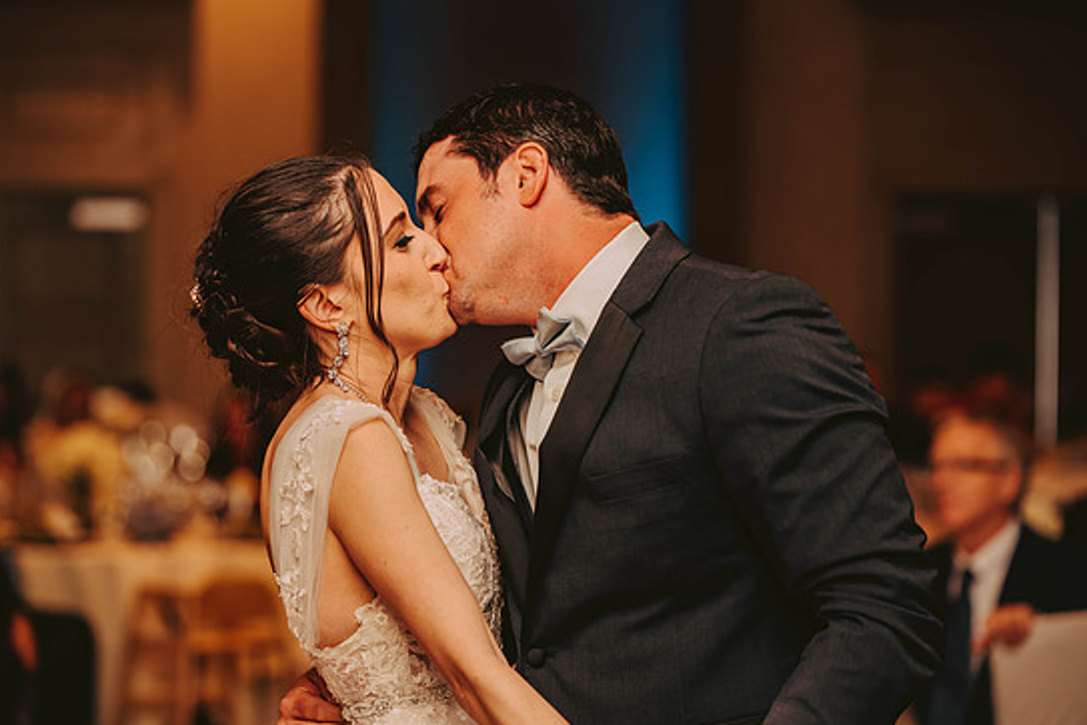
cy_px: 366
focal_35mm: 124
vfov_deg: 11.1
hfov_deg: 16.5
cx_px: 522
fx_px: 3744
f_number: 2.8
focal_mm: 116
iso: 800
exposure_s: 1/60
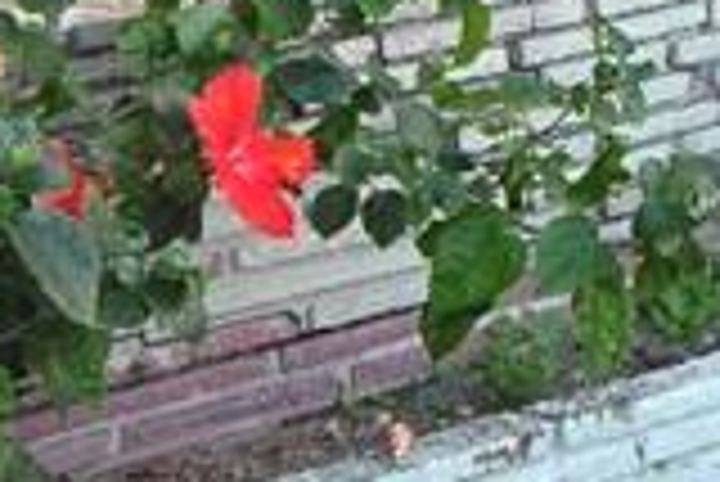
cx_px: 781
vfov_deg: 7.6
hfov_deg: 11.7
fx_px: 3451
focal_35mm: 172
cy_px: -527
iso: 400
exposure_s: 1/250
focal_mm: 17
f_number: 5.3
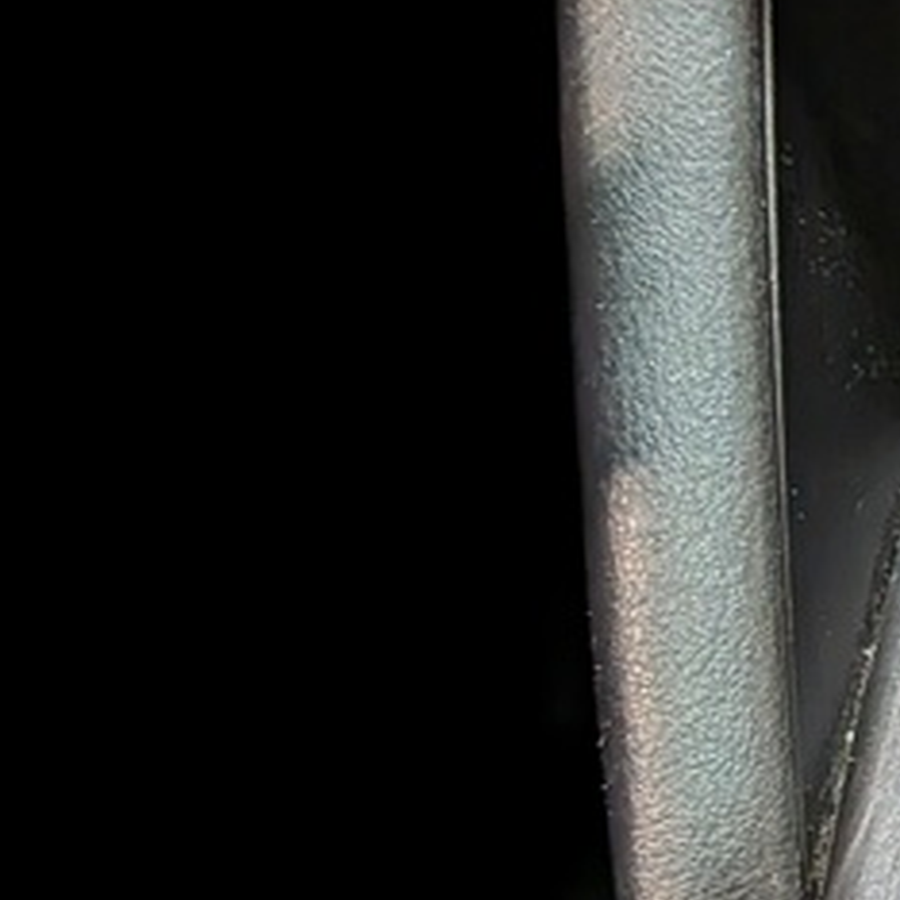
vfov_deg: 18.6
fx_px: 2736
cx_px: 1700
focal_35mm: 93
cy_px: 600
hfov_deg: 15.6
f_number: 1.7
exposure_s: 1/60
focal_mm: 4.53
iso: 32
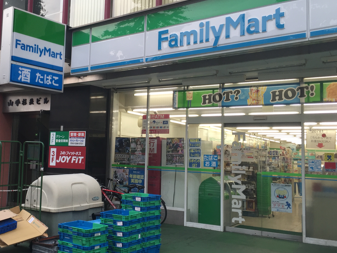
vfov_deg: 35.9
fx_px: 389
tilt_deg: +5.6
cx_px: 128
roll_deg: -2.2
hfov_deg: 46.4
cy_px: 117
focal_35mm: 40
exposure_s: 1/120
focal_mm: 4.15
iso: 50
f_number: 2.2
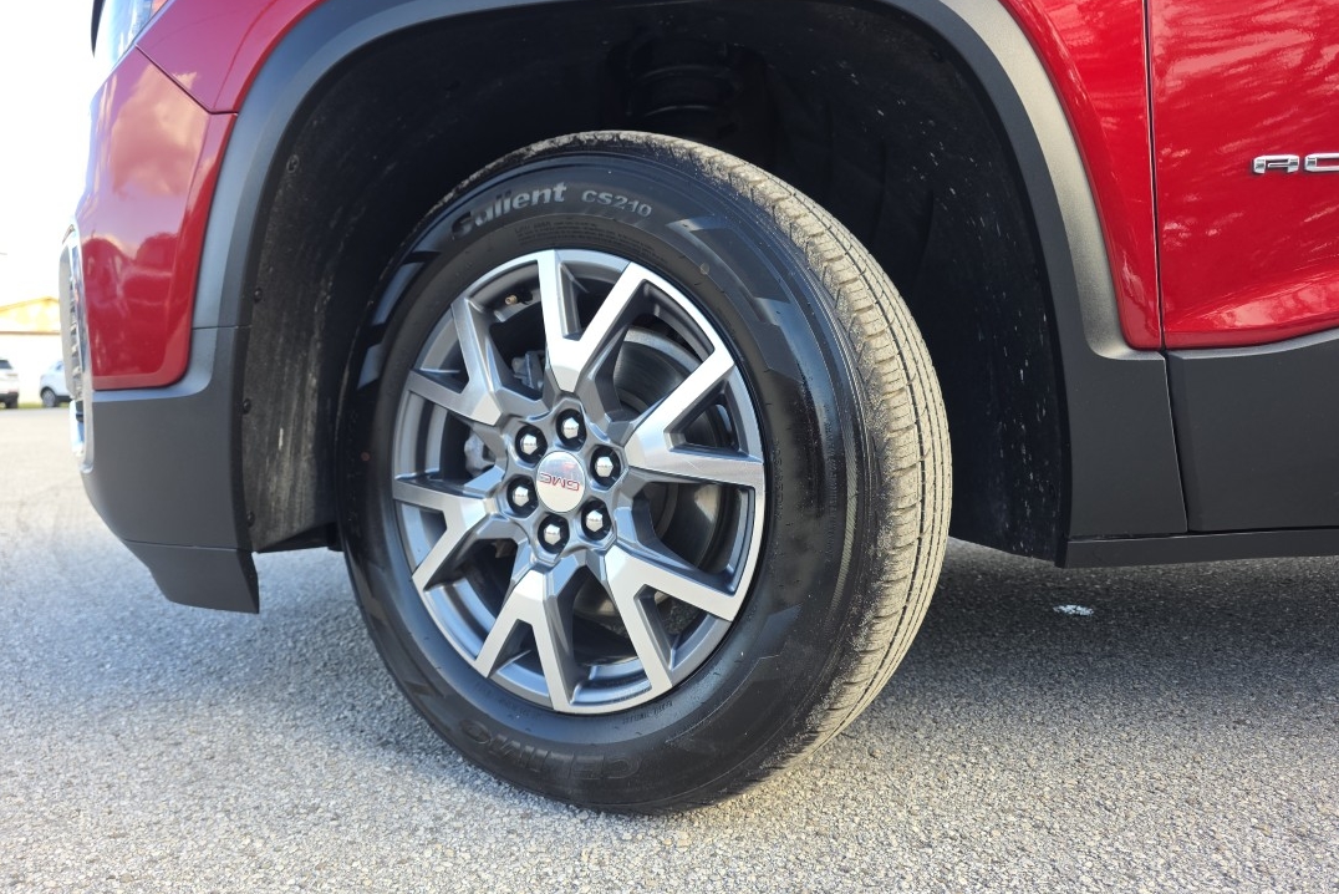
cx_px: 670
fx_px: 893
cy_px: 447
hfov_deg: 73.7
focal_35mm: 24
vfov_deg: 53.2
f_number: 1.7
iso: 32
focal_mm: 6.3
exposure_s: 1/180
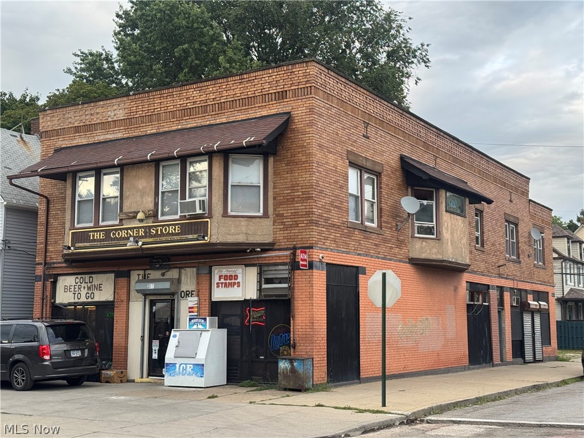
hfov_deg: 39.7
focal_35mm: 48
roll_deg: +0.5
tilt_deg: +8.6
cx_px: 292
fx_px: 810
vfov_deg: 30.3
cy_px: 219
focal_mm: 6.76
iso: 64
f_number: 1.78
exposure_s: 1/409
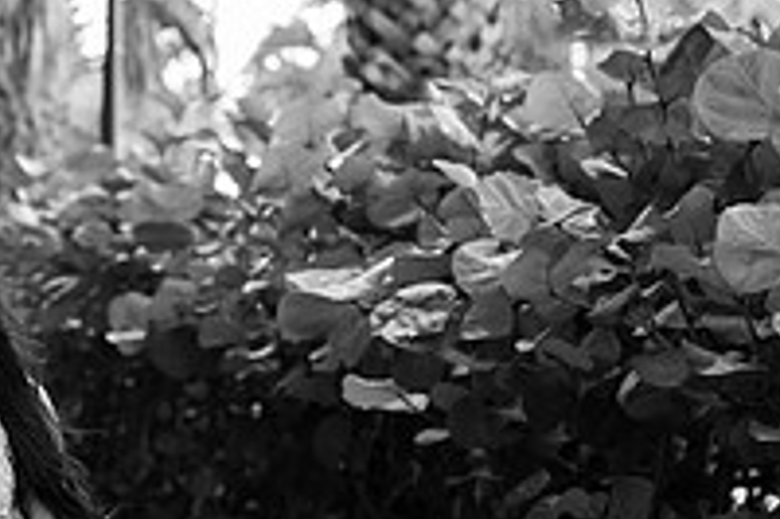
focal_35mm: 145
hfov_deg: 13.8
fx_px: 3139
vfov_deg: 9.4
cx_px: -90
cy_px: 439
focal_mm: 50
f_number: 2.2
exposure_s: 1/125
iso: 100
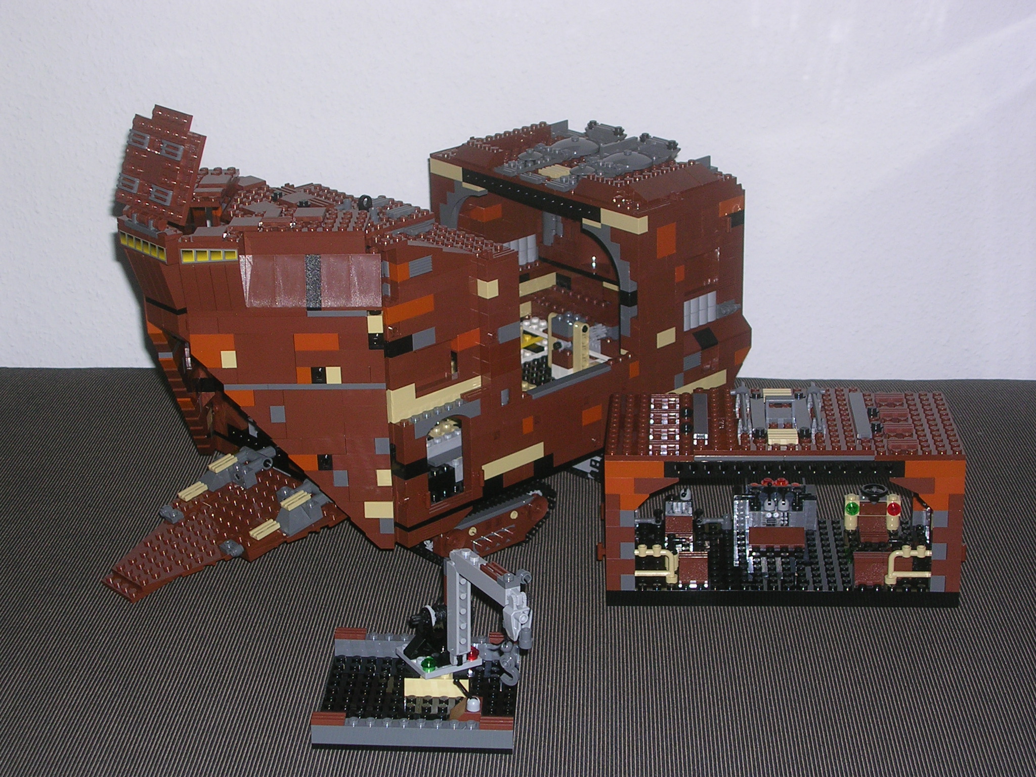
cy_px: 388
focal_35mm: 67
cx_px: 518
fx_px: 2005
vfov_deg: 21.9
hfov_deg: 29.0
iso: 50
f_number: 3.6
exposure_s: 1/60.1
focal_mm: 10.2
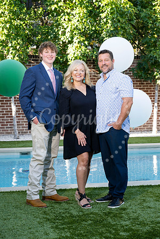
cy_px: 120
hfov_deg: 17.5
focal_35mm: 78
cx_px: 80
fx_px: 520
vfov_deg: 26.0
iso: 400
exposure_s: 1/200
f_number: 5.6
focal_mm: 78
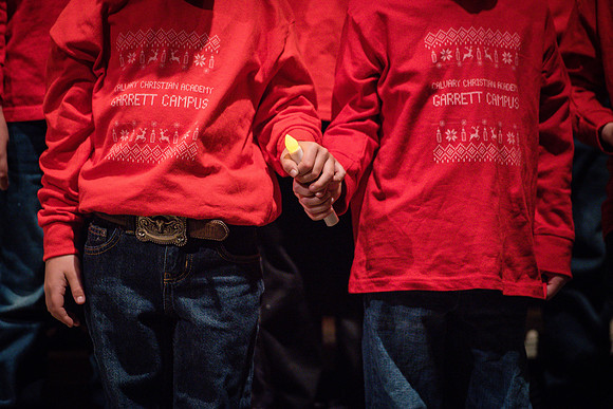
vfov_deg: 6.9
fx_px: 3406
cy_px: 204
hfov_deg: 10.3
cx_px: 306
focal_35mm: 200
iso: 1600
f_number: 2.8
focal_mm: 200
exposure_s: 1/100
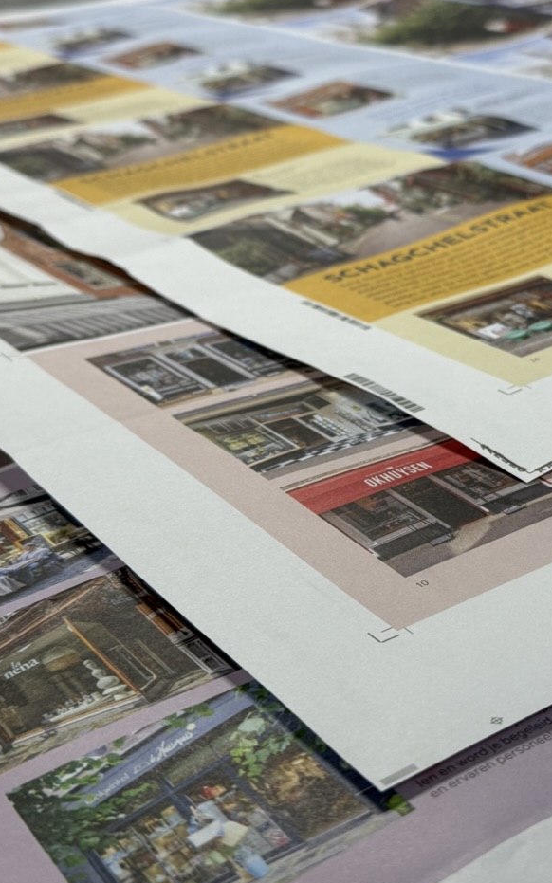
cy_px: 427
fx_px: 1348
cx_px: 346
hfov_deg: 23.1
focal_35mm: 56
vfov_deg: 36.3
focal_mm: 6.76
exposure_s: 1/100
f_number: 1.78
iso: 50
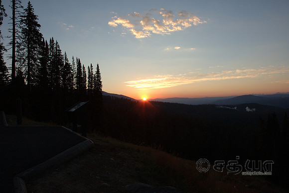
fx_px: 217
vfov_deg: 47.9
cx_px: 144
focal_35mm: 27
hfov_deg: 67.4
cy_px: 96
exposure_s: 1/250
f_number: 8
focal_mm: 18
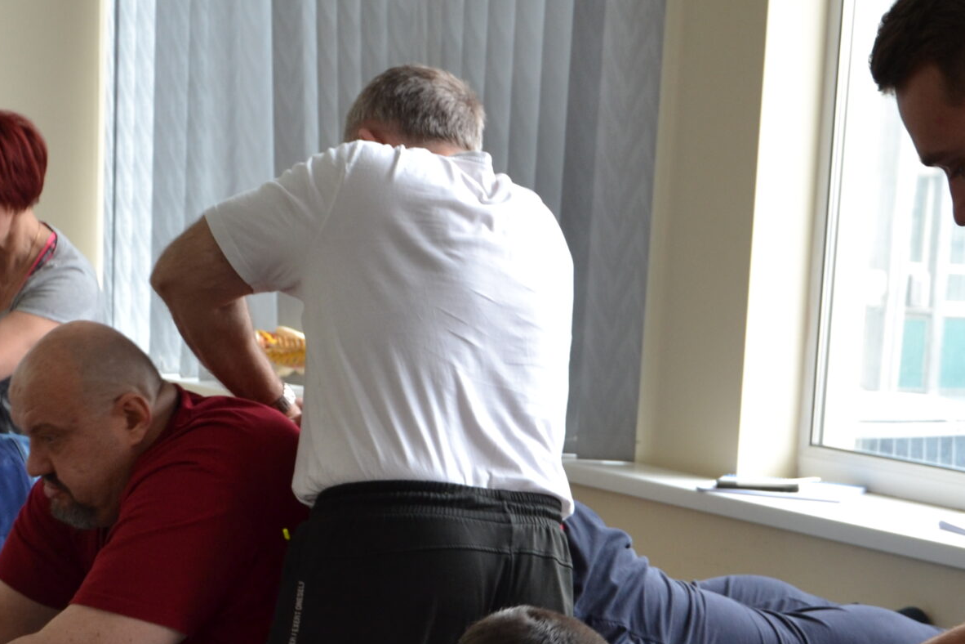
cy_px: 612
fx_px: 2439
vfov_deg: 14.8
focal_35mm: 91
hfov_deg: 22.2
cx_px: 710
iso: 400
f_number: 4
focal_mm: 28
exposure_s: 1/20
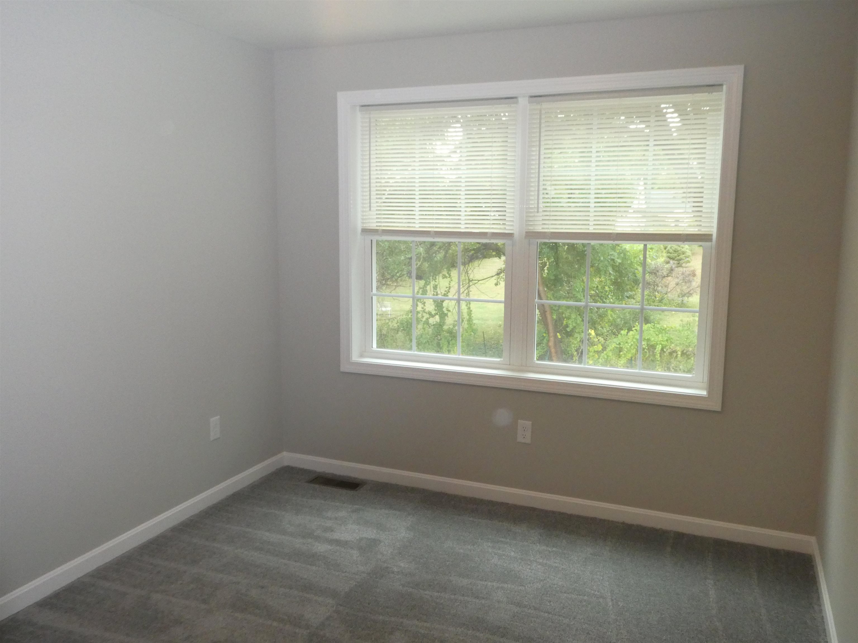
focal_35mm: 28
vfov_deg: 49.7
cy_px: 322
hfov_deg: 63.4
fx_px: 694
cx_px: 429
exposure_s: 1/60
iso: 500
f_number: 3.5
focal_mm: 5
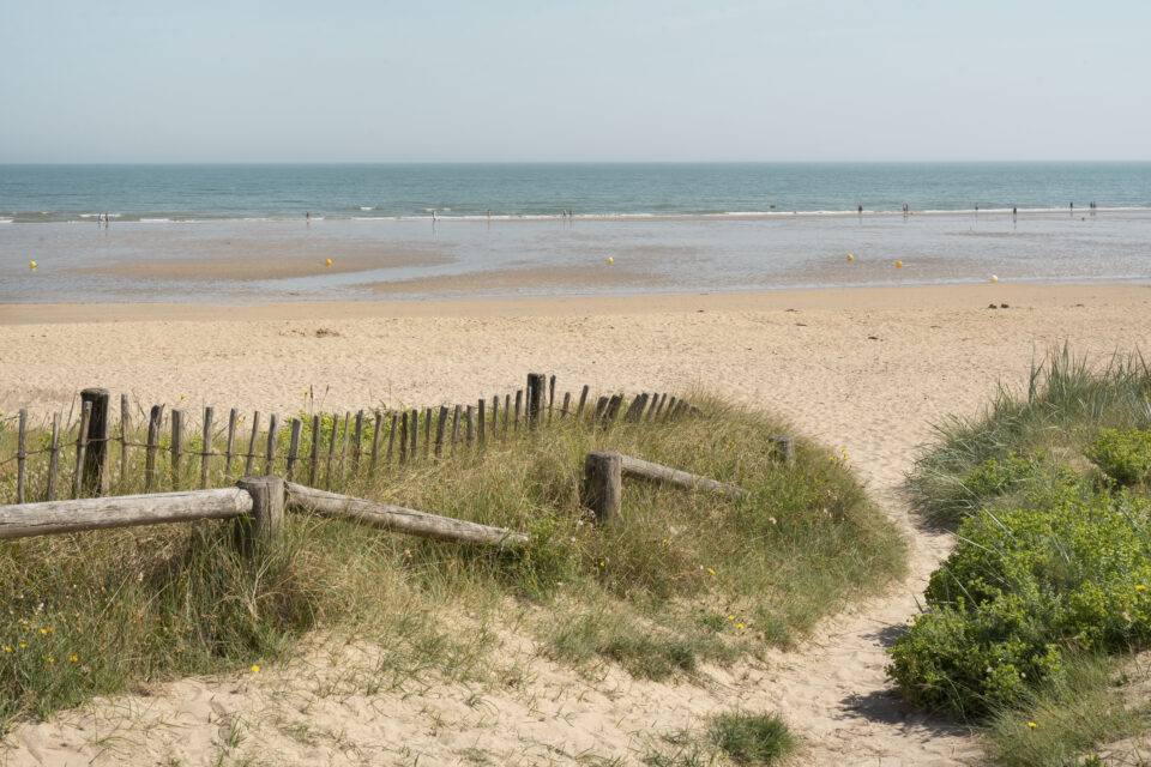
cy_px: 384
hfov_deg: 39.6
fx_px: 1598
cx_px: 576
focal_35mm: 50
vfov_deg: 27.0
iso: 160
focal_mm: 50
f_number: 14
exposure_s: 1/160
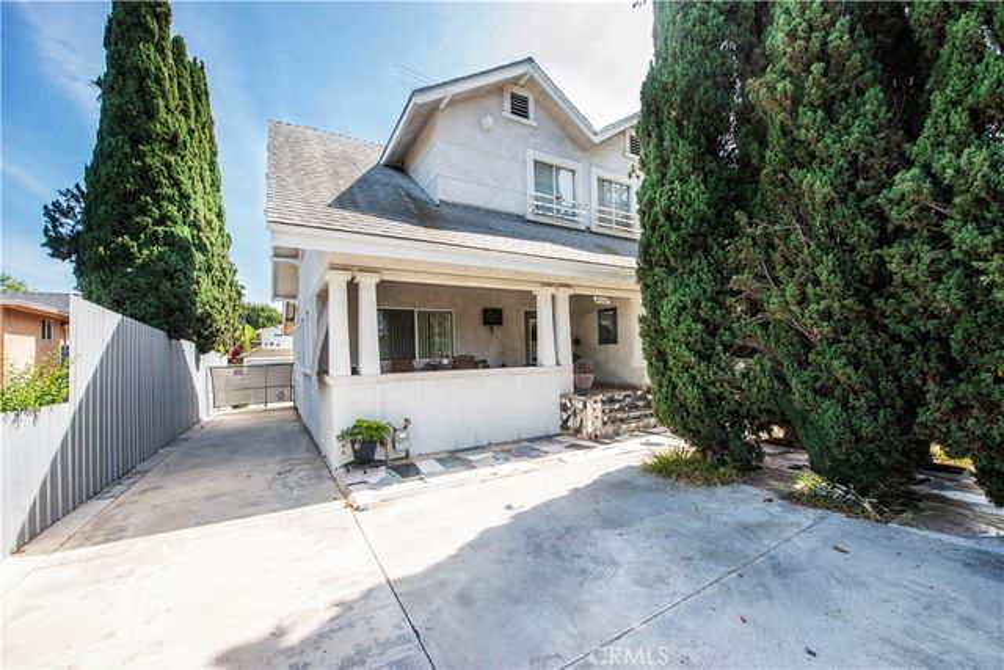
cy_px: 335
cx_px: 502
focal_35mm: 14
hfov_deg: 104.2
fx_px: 391
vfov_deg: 81.2
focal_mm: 14
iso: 400
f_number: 5.6
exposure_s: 1/500
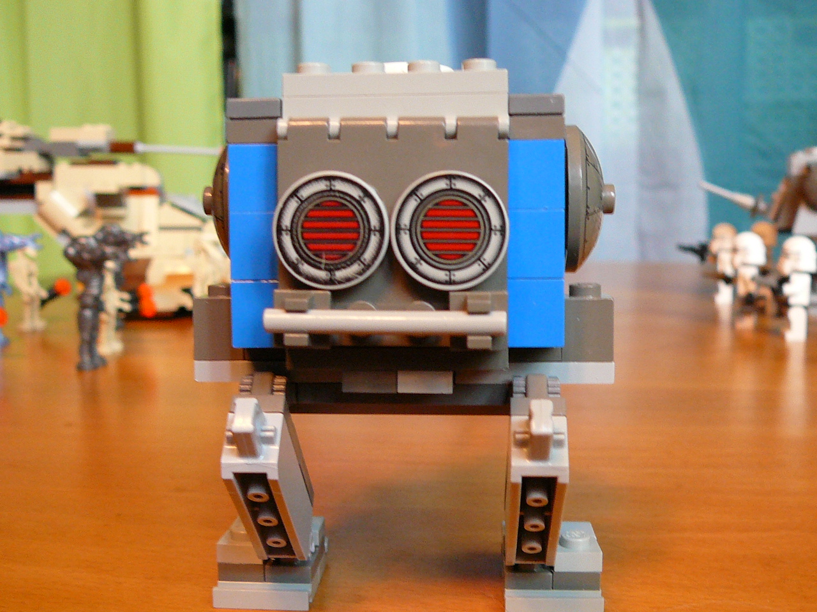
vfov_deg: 34.3
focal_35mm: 42
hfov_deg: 44.8
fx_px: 991
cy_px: 306
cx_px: 408
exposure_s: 1/25
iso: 200
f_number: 2.8
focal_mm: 5.2
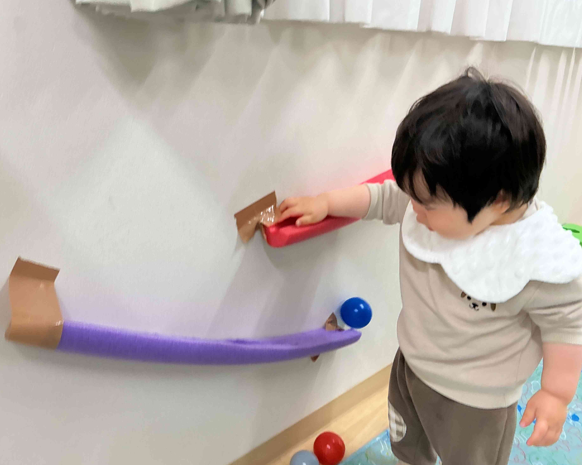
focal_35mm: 31
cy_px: 228
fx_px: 534
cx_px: 271
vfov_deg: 47.1
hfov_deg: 57.1
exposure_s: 1/60
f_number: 1.8
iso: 40
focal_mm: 3
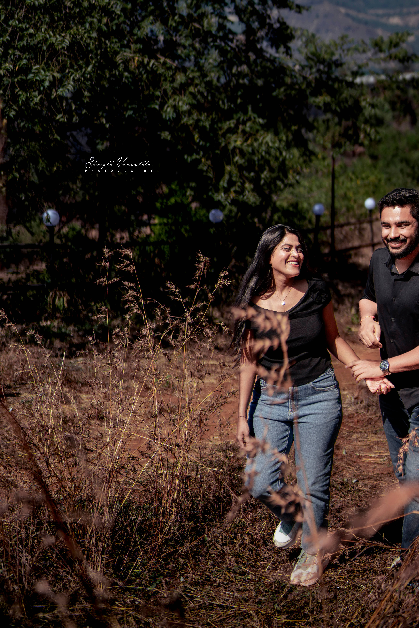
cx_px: 303
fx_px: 907
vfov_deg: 37.7
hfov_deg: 25.7
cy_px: 196
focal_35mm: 52
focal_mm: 35
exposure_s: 1/8000
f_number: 1.4
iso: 64
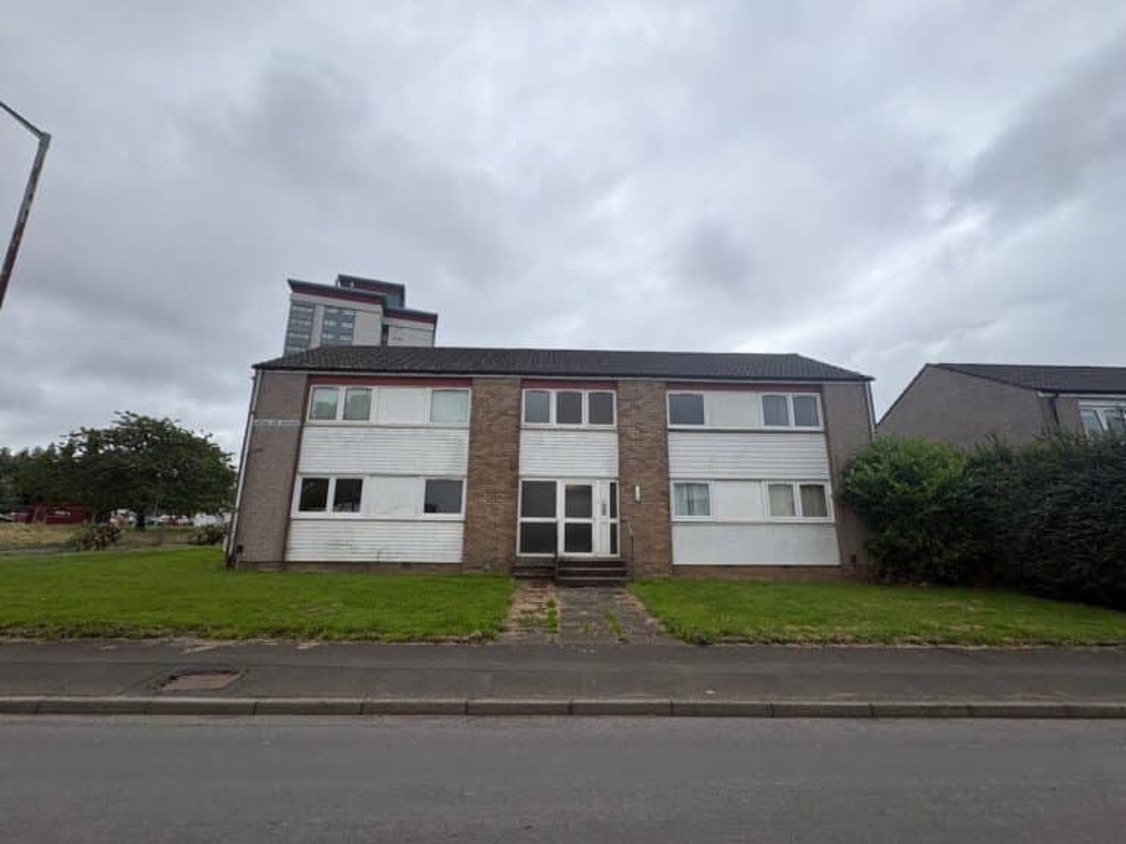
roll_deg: +0.5
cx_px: 563
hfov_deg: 102.1
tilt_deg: +12.9
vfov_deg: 85.7
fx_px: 455
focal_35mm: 14
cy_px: 422
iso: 50
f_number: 2.2
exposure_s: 1/1063
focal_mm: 2.22
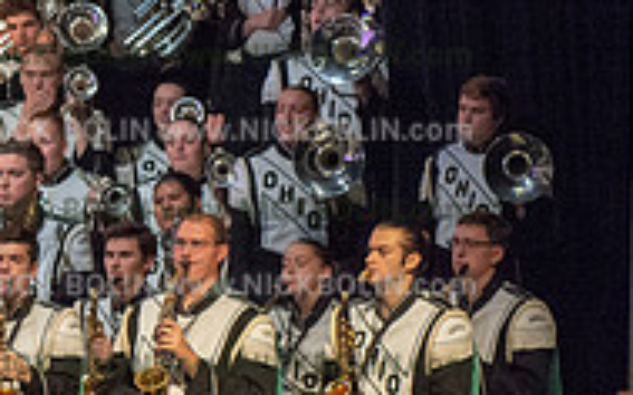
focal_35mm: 469
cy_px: 131
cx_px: -311
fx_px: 8088
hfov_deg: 4.5
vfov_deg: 2.8
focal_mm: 150
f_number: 7.1
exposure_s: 1/200
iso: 8000
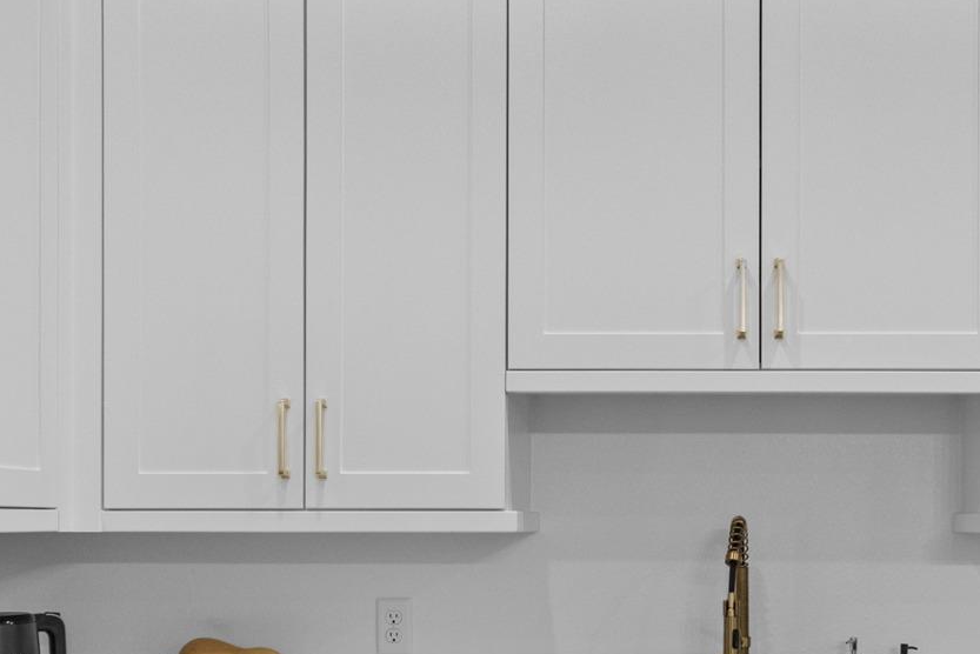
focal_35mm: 45
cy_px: 532
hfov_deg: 42.9
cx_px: 669
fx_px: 1225
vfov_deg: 29.2
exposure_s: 1/3
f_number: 6.4
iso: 400
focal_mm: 10
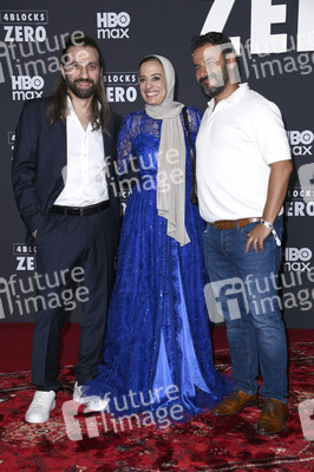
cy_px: 236
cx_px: 157
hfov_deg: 19.4
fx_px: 917
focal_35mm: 70
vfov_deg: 28.9
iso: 1000
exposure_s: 1/250
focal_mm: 70
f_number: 5.6
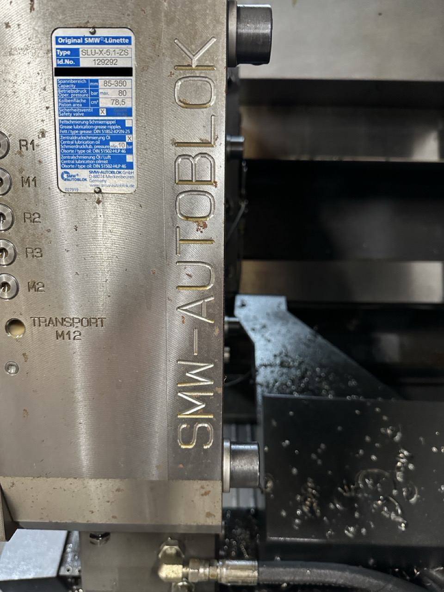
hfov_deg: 56.8
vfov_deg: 71.6
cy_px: 296
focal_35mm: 24
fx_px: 410
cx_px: 222
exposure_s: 1/60
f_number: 1.78
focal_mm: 6.86
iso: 640
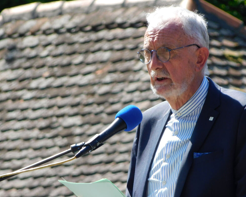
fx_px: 6470
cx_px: 121
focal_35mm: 889
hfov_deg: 2.2
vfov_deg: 1.7
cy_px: 103
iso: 125
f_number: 6.4
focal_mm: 132.8
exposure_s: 1/200
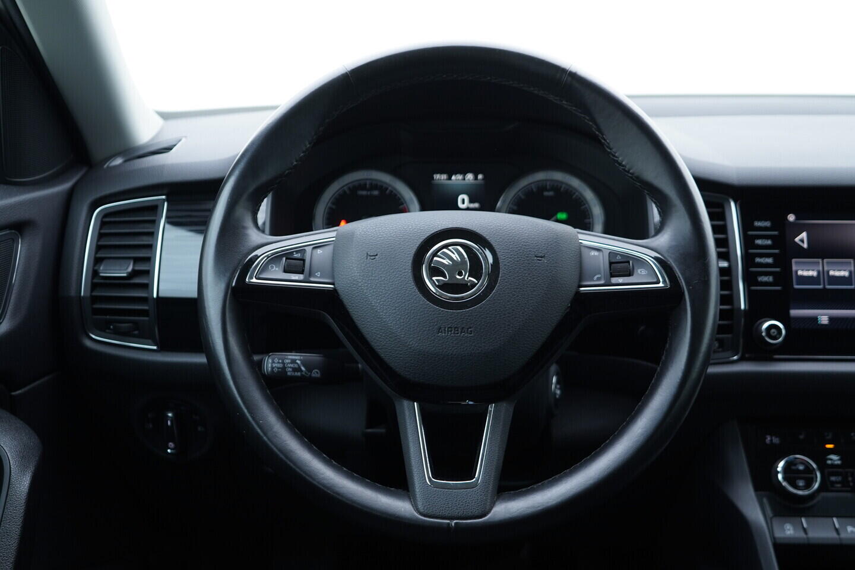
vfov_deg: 36.9
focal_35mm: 36
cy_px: 285
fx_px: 855
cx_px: 428
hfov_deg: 53.1
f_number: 2.8
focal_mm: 24
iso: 250
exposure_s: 1/40
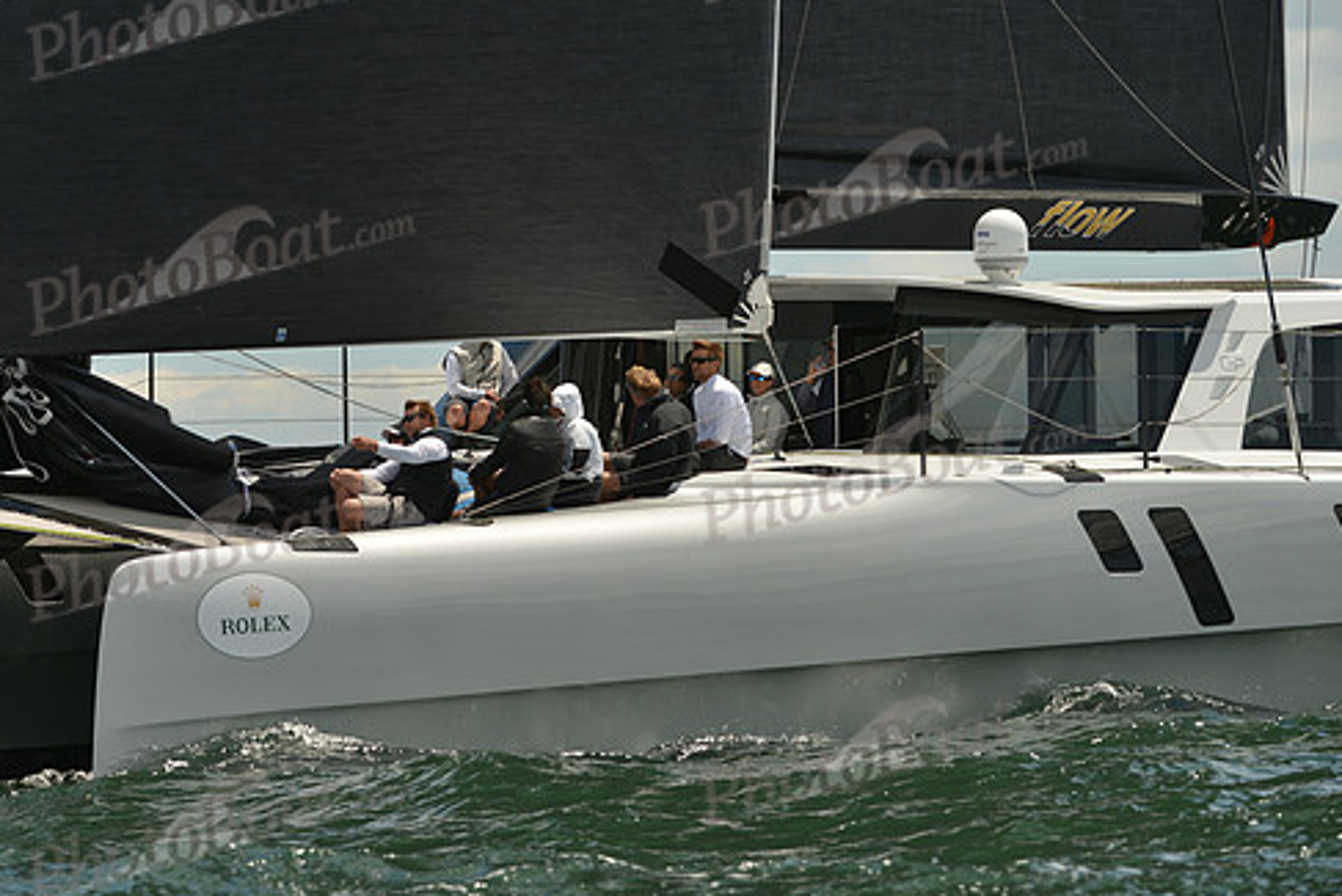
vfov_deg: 5.8
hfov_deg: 8.6
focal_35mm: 238
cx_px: 559
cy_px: 368
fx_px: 8874
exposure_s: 1/1000
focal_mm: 200
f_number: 6.3
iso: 200
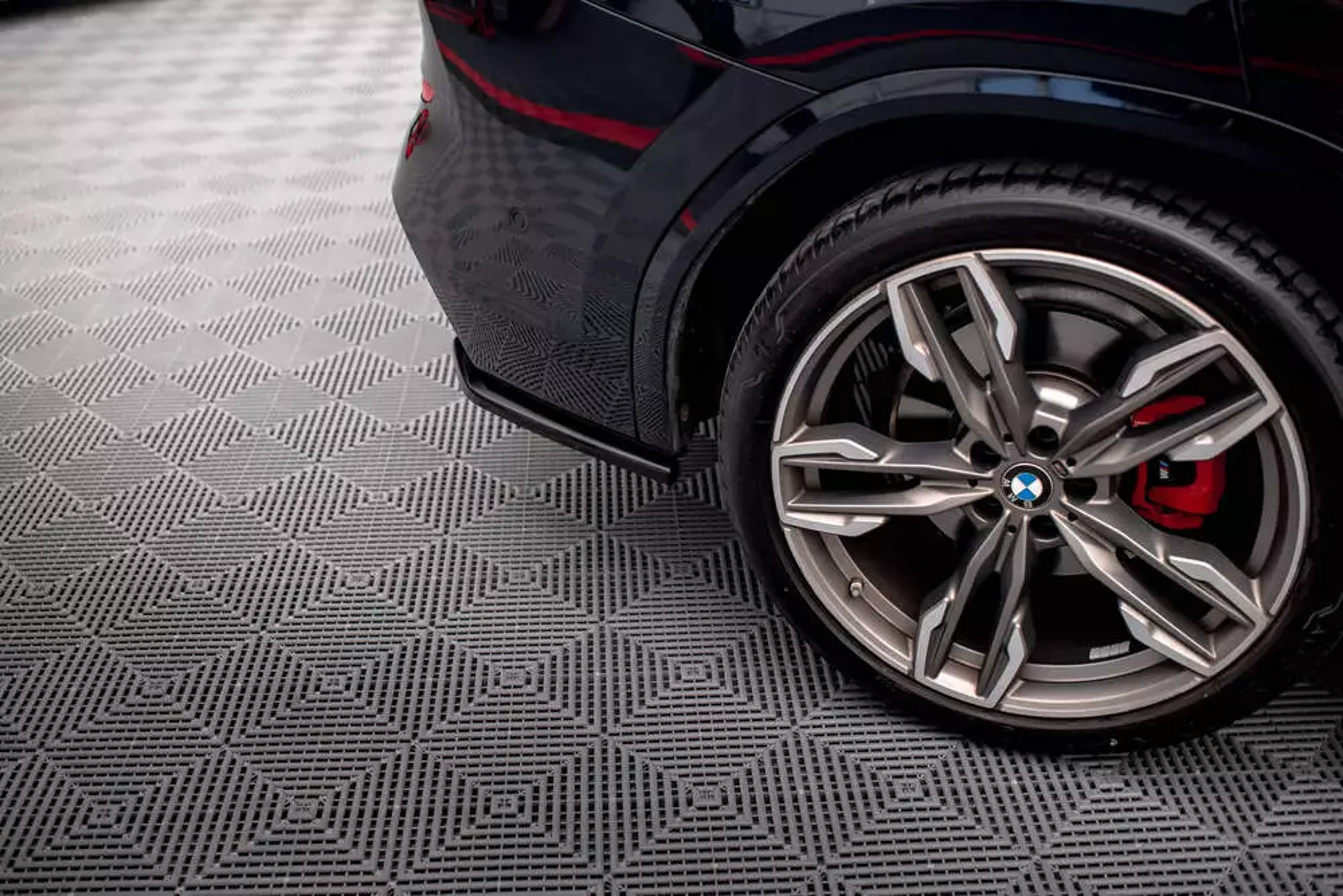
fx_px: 1418
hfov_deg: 50.6
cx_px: 614
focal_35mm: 38
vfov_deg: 35.1
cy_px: 448
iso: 1250
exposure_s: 1/80
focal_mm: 35
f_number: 2.5
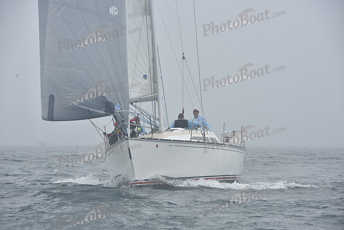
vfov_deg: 6.9
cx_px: 172
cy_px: 115
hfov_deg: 10.3
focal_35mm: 200
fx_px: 1911
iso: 250
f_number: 11
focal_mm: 200
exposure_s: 1/800
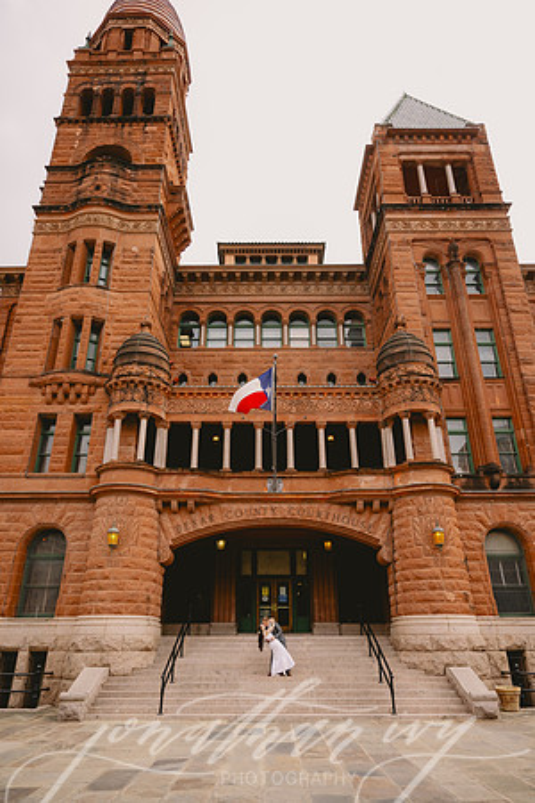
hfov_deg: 53.1
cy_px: 402
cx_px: 268
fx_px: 535
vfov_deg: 73.7
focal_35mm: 24
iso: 400
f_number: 2.8
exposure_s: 1/2000
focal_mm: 24
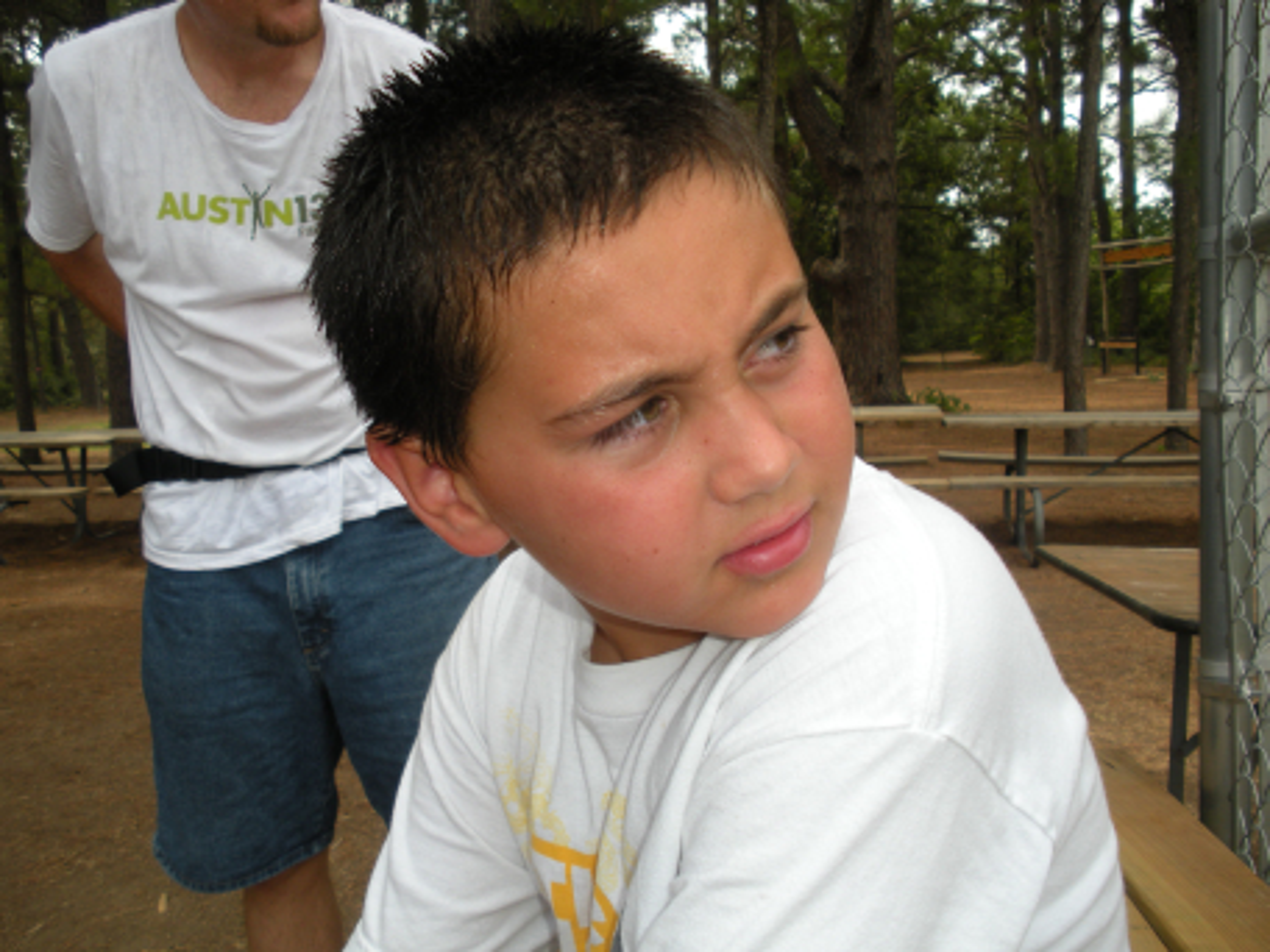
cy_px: 476
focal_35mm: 36
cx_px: 635
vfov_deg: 39.7
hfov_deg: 51.4
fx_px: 1321
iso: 64
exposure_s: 1/258
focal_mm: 6.3
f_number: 3.5
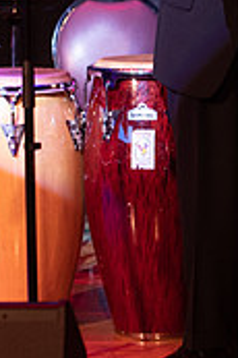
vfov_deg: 10.5
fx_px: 1937
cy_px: 83
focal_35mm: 195
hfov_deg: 7.0
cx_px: 252
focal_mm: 50
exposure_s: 1/60
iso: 1600
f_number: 2.8
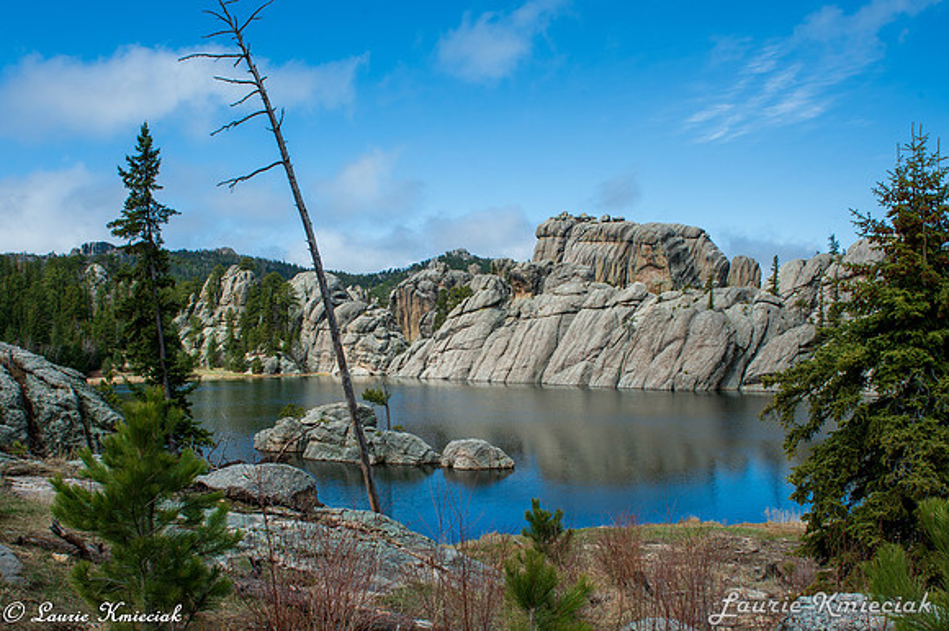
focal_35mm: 29
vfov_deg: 45.1
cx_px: 475
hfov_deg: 64.3
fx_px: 755
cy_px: 377
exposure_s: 1/400
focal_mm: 24
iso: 220
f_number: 11
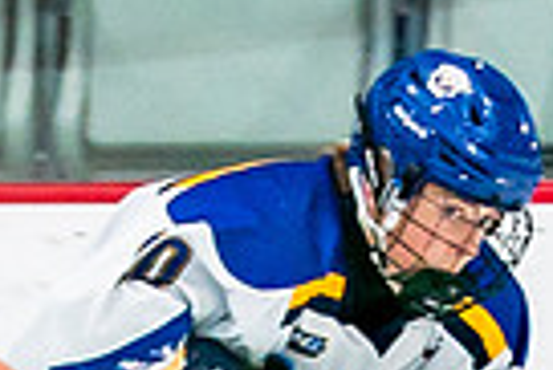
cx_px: 212
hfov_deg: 1.4
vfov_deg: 0.9
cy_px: 992
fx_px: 22435
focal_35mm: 1459
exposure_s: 1/640
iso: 400
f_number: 3.2
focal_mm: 105
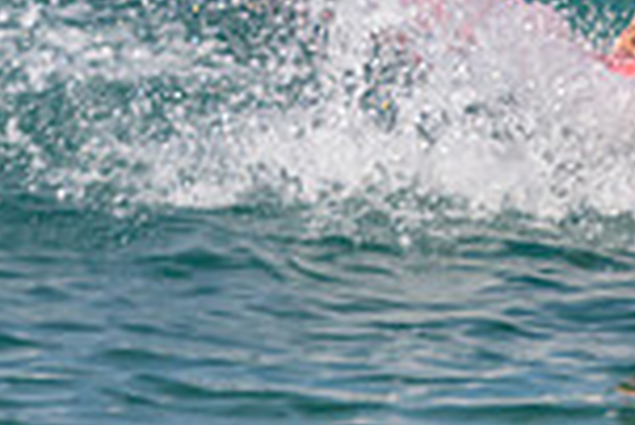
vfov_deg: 0.4
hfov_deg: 0.7
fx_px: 55933
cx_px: 1062
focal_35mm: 3168
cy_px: -275
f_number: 11
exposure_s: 1/2000
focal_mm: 680
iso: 1800
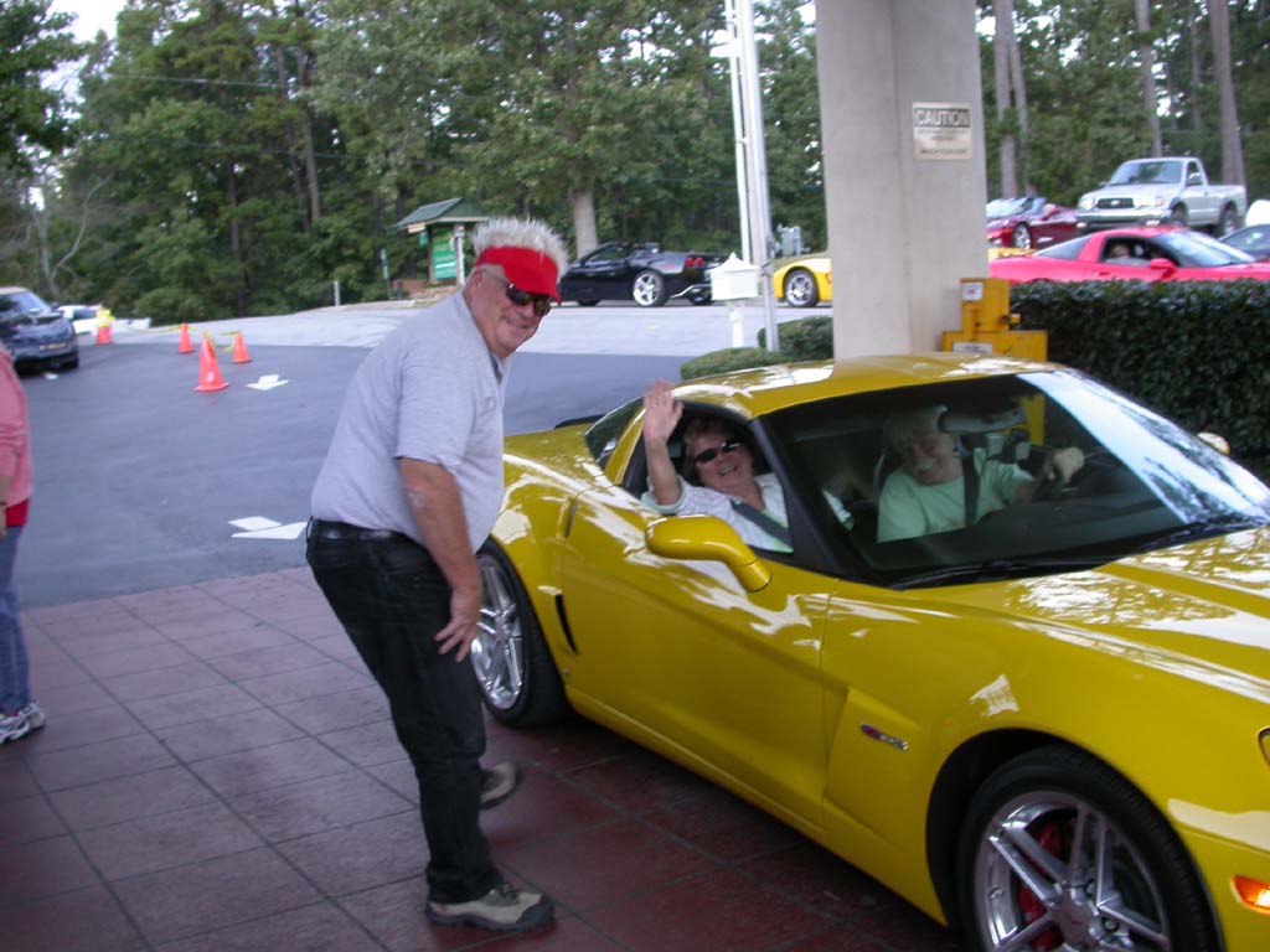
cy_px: 476
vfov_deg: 37.7
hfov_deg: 49.0
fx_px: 1394
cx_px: 635
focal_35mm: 38
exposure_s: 1/38.5
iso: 100
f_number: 2.6
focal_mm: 7.85
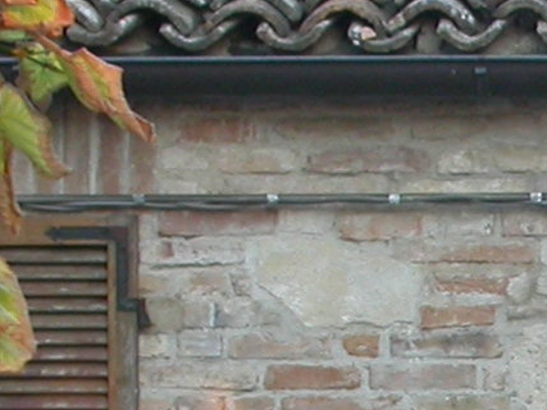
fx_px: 4202
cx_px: 901
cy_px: 685
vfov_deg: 5.5
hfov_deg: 7.3
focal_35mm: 266
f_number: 2.9
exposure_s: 1/65.4
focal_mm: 10.4
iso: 100
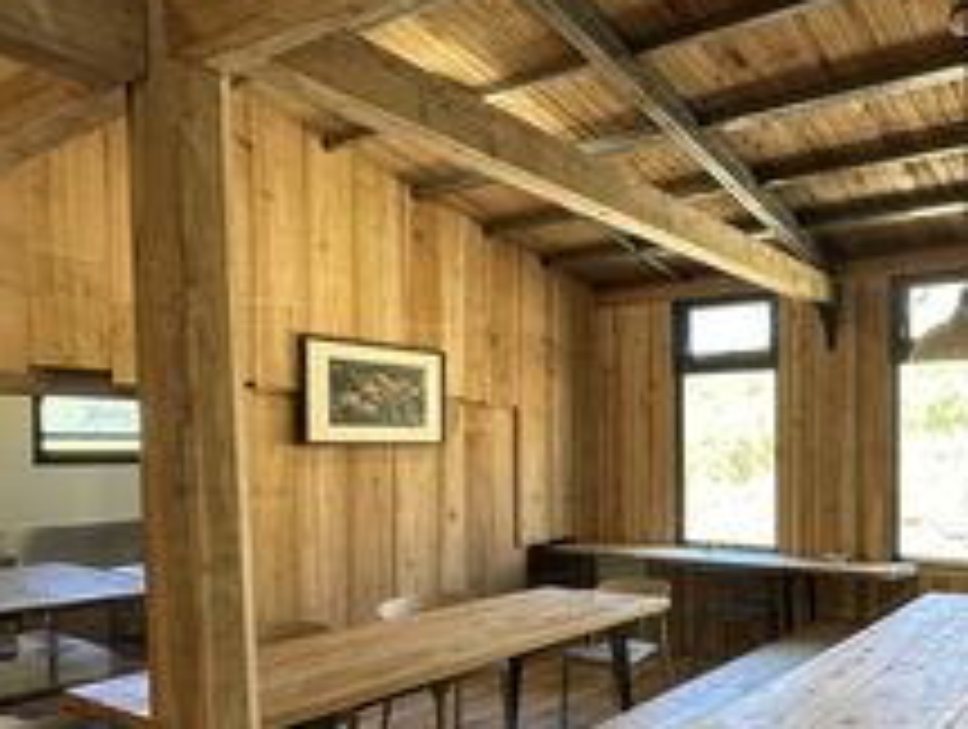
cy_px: 468
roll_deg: +0.0
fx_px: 728
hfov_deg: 60.1
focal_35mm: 26
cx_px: 815
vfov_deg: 52.5
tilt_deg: -0.9
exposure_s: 1/120
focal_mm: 2.22
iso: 160
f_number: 2.2
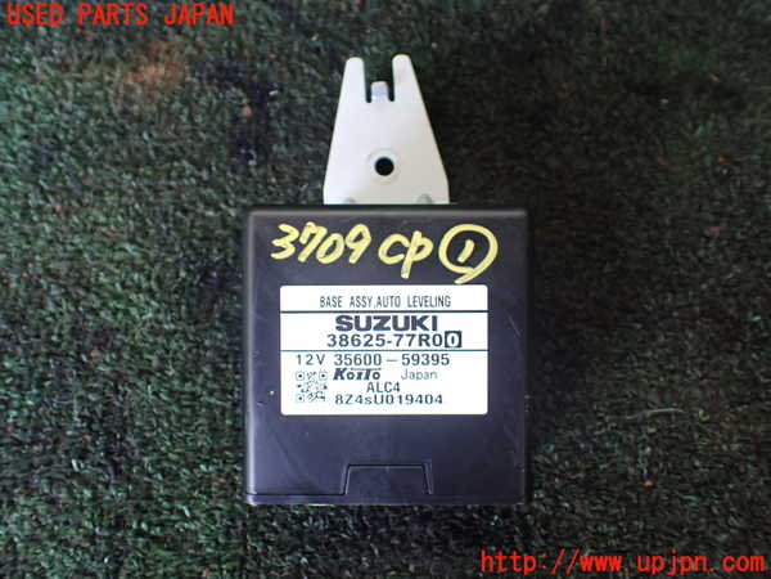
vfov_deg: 46.8
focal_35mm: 30
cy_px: 290
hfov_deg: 60.0
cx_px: 386
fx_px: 668
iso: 500
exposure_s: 1/125
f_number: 2.3
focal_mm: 5.4
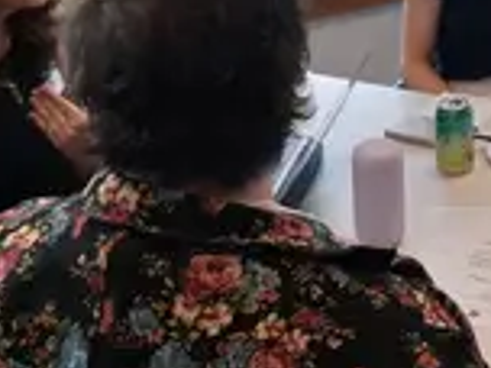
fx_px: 1262
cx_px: 572
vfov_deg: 16.1
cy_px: -47
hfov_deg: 20.7
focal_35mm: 89
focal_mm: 4
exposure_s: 1/100
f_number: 1.8
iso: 80
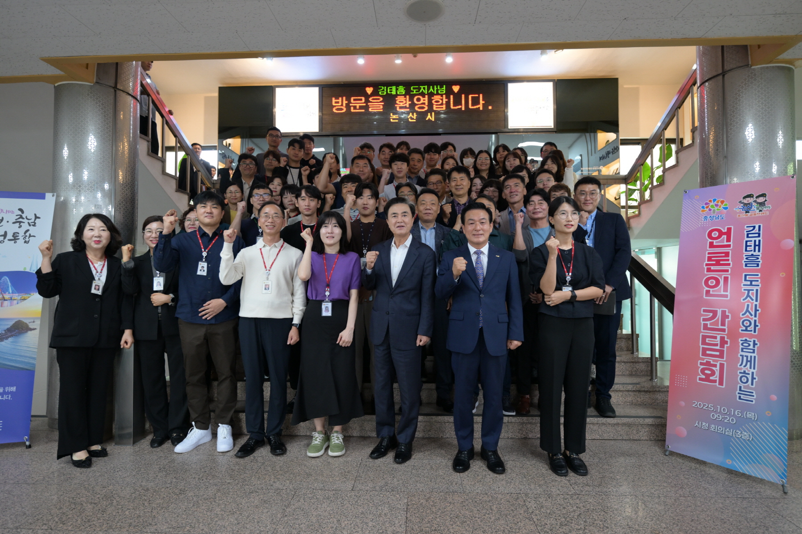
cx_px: 401
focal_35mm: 18
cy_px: 267
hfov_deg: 88.4
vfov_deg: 65.9
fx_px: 412
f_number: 2.8
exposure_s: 1/200
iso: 1250
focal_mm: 18.5
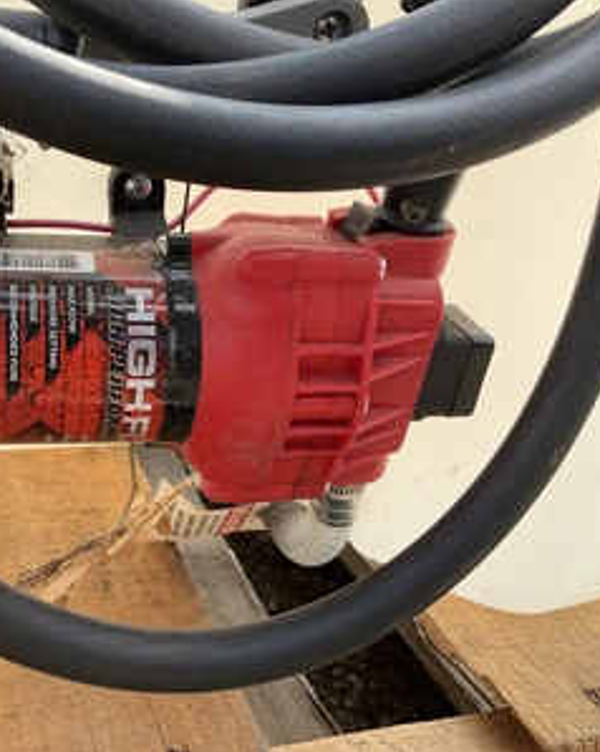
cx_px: 171
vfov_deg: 48.0
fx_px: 844
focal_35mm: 38
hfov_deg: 38.4
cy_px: 376
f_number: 1.8
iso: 25
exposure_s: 1/620
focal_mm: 3
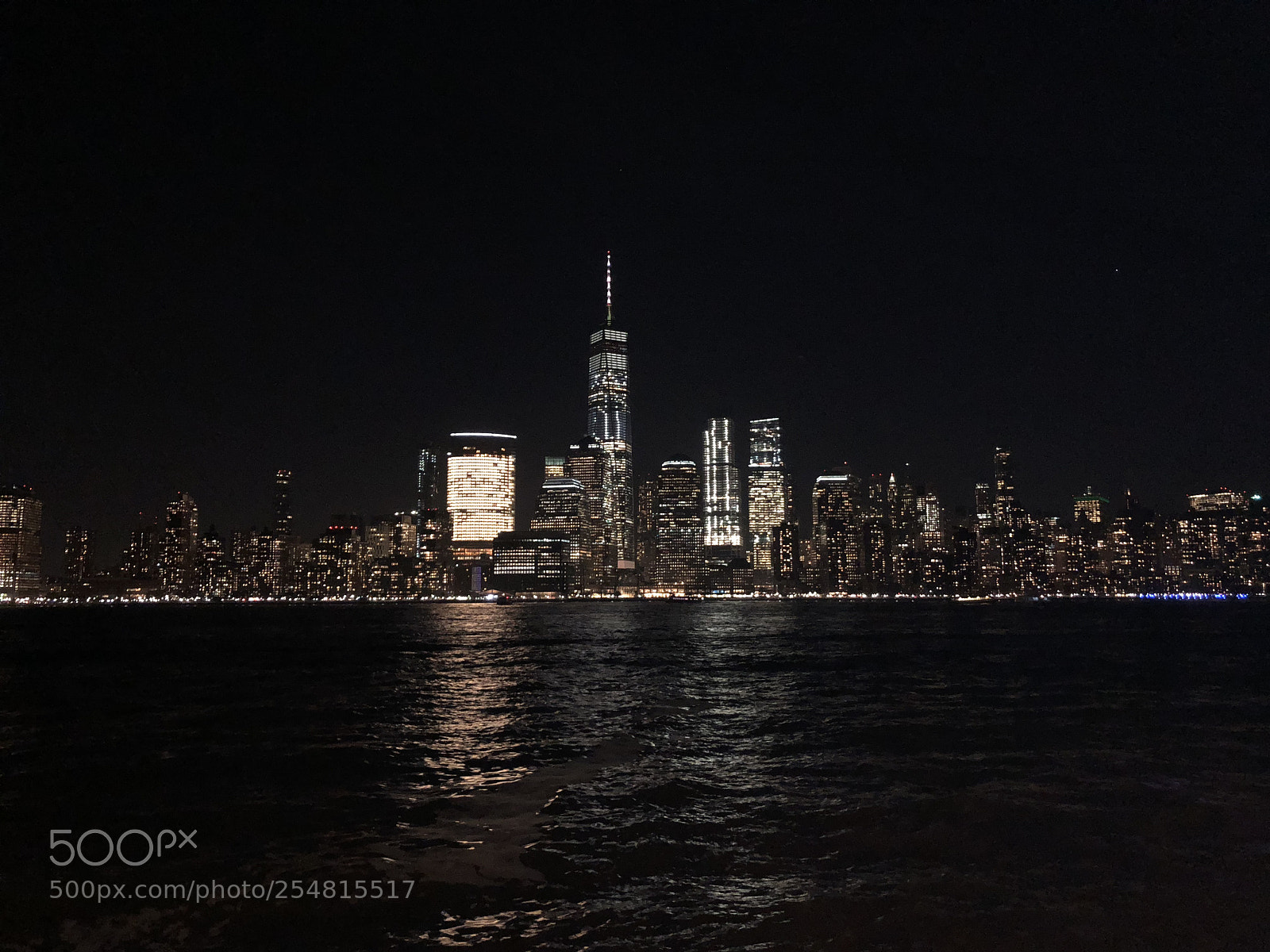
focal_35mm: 28
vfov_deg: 49.7
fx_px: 1027
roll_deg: +0.4
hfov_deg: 63.4
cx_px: 635
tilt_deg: +7.6
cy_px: 476
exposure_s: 1/16
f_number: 1.8
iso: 400
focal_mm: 4
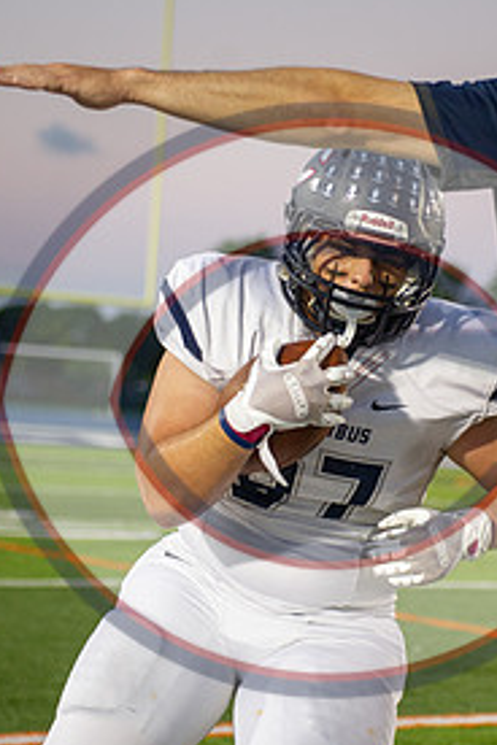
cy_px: 399
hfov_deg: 12.0
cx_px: 323
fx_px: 2361
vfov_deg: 17.9
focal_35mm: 114
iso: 2200
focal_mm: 70
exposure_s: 1/800
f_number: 2.8
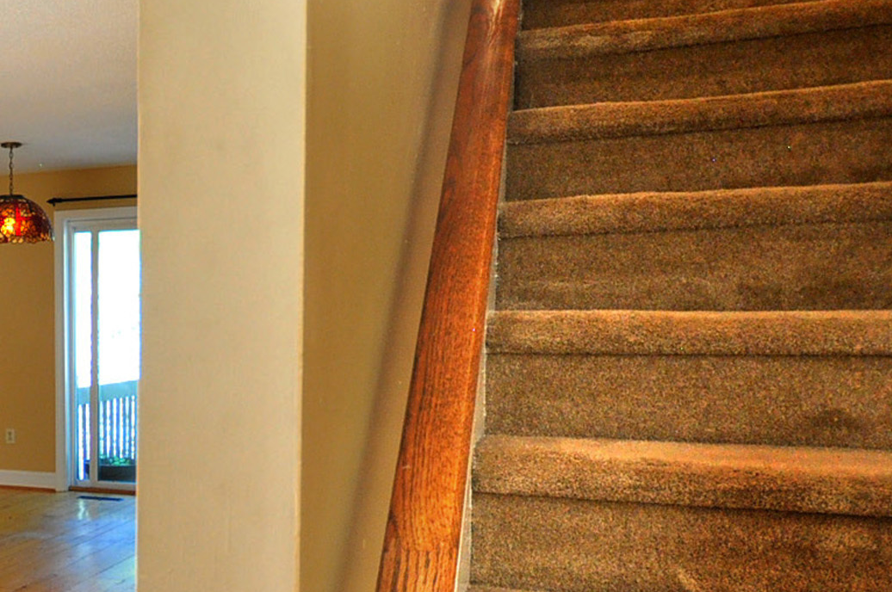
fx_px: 1039
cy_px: 376
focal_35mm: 42
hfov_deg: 40.2
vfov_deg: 31.6
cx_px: -19
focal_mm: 10
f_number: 4
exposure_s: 1/125
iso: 640
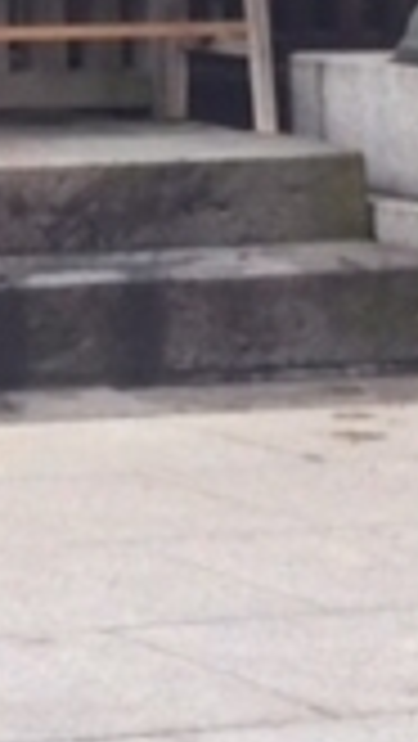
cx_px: -1187
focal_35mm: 196
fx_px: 3856
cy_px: -787
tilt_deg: +8.4
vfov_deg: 10.1
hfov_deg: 5.5
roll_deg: +0.4
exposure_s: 1/120
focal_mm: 4.15
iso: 40
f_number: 2.2
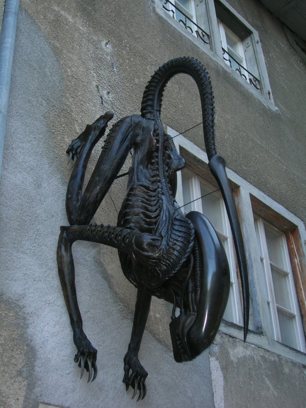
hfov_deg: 29.1
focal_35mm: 50
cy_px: 204
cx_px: 153
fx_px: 589
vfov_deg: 38.2
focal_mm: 8.4
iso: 90
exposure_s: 1/60.1
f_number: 3.3
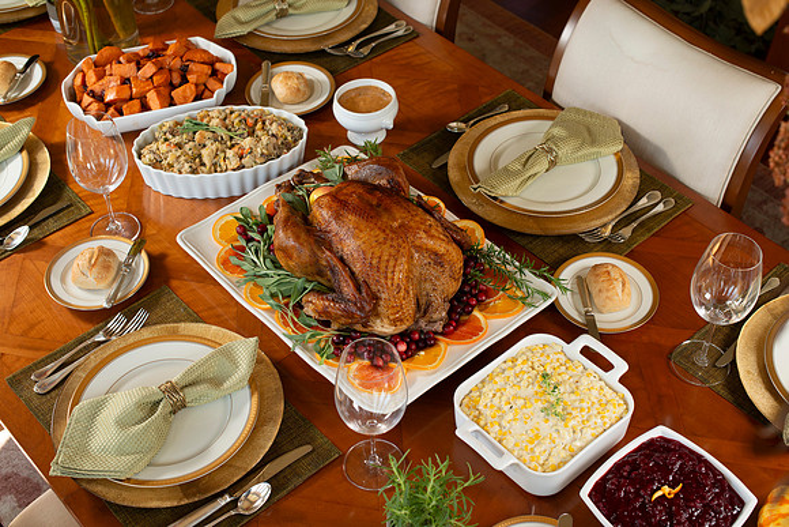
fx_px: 1096
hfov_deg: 39.6
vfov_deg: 27.0
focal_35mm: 50
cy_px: 264
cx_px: 394
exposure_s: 1/60
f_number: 6.3
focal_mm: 50
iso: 200
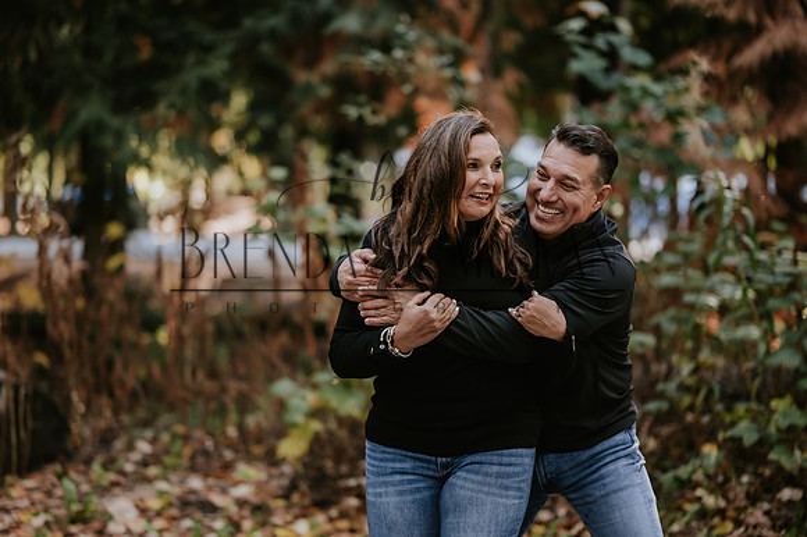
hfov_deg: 23.9
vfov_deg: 16.1
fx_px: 1904
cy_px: 268
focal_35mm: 85
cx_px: 404
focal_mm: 85
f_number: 1.8
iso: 500
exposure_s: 1/640
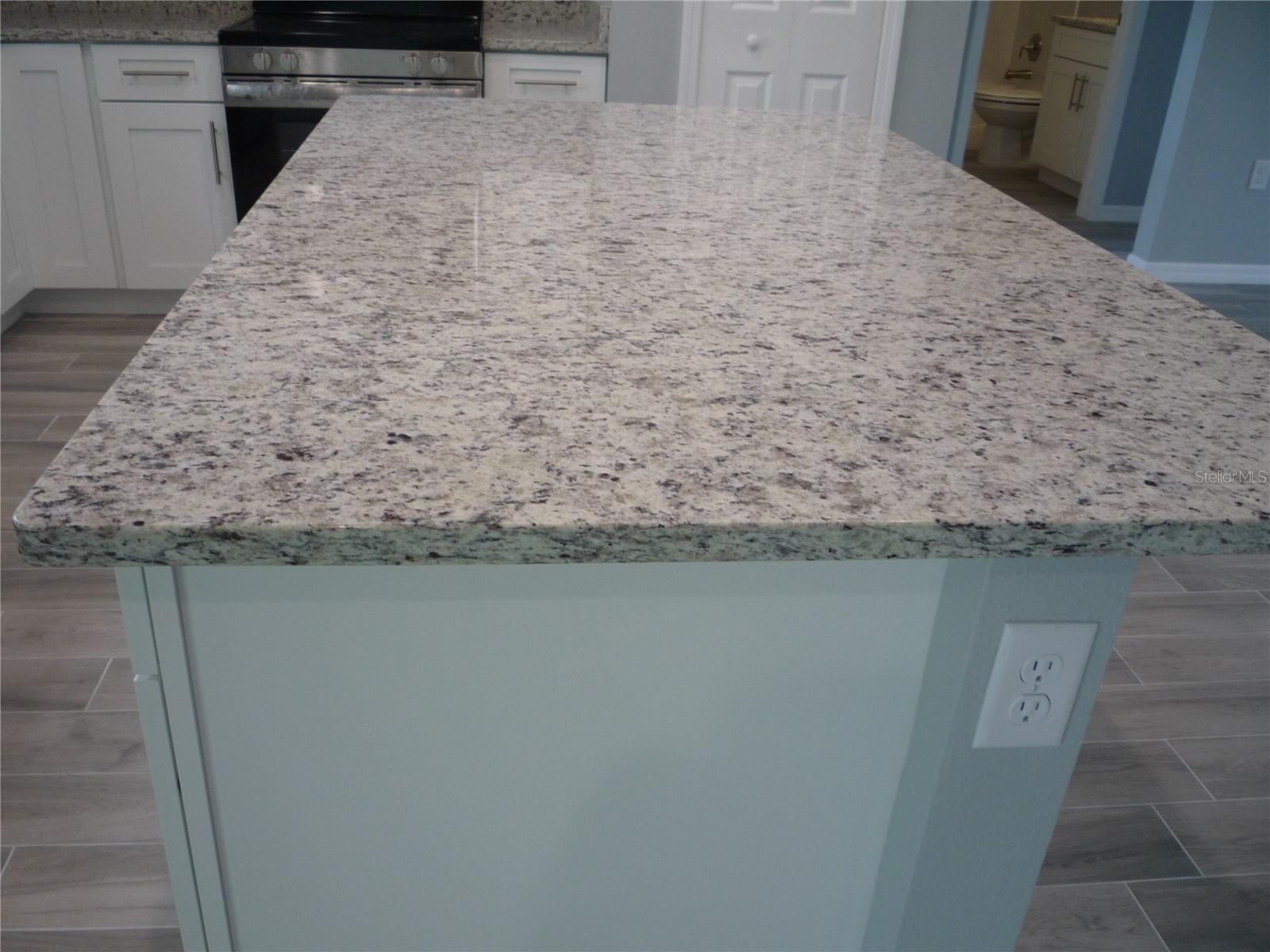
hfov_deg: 60.0
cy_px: 476
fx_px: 1101
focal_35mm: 30
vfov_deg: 46.8
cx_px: 635
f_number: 3.3
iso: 125
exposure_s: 1/30
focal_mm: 5.2
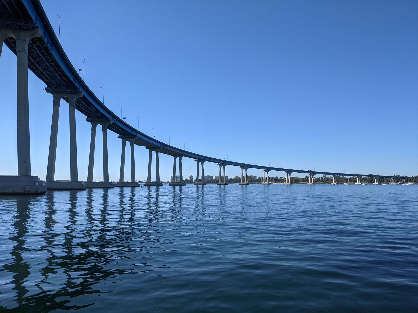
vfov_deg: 51.4
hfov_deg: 65.3
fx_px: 326
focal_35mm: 27
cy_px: 156
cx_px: 209
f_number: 1.73
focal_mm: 4.38
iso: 76
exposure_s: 1/5882
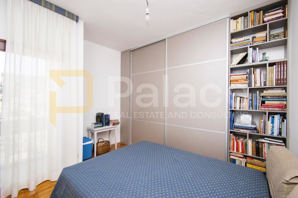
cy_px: 99
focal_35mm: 15
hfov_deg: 100.4
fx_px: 124
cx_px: 149
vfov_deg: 77.3
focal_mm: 10
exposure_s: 1/60
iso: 100
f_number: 5.6
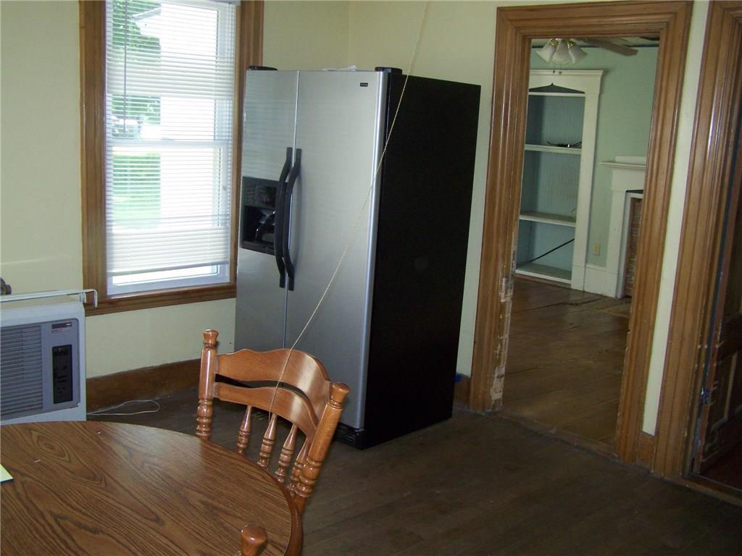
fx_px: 815
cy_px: 278
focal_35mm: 38
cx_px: 371
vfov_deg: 37.7
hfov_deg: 49.0
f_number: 2.8
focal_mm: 6.3
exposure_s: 1/60
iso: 160
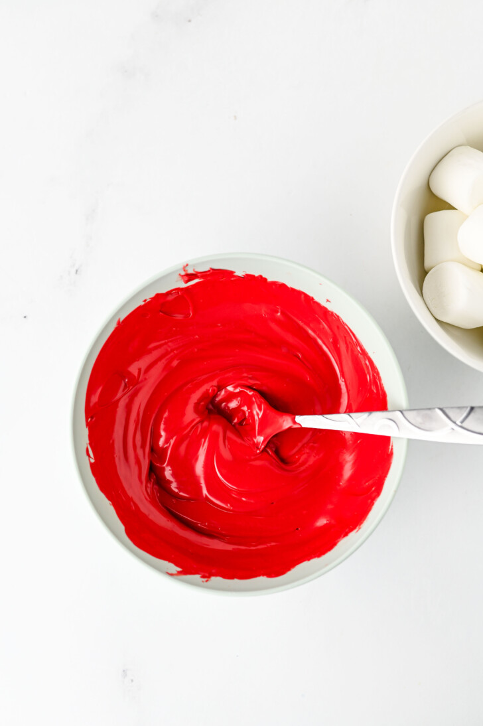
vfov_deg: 39.6
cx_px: 242
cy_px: 363
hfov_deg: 27.0
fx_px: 1007
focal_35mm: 50
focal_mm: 50
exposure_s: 1/100
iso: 200
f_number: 4
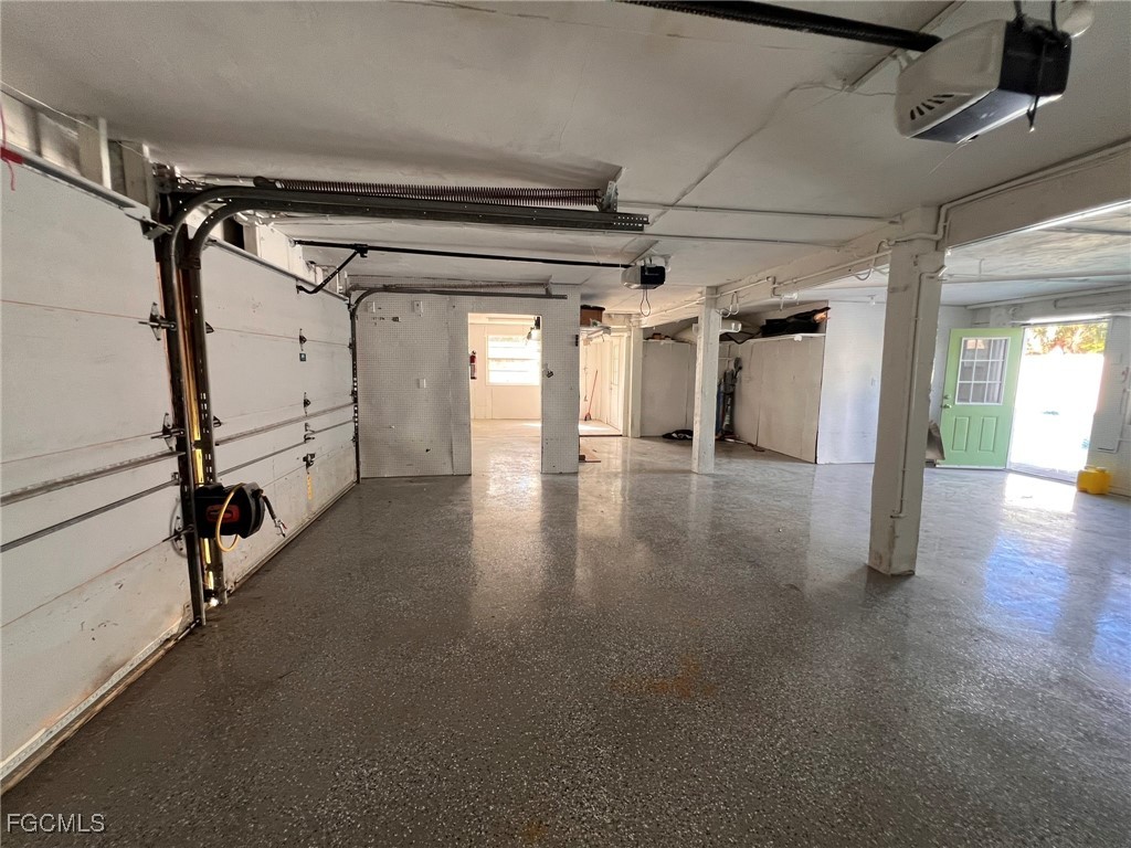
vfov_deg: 89.9
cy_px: 424
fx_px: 425
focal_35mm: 13
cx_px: 566
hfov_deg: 106.2
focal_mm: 1.57
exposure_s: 1/99
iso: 160
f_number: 1.8
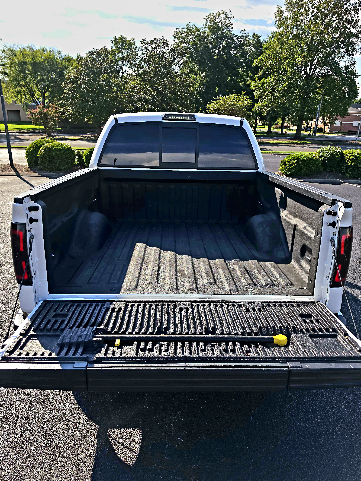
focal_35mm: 23
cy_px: 240
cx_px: 180
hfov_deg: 58.9
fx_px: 320
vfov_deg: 73.9
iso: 10
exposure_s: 1/714
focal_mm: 6.5
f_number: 1.4
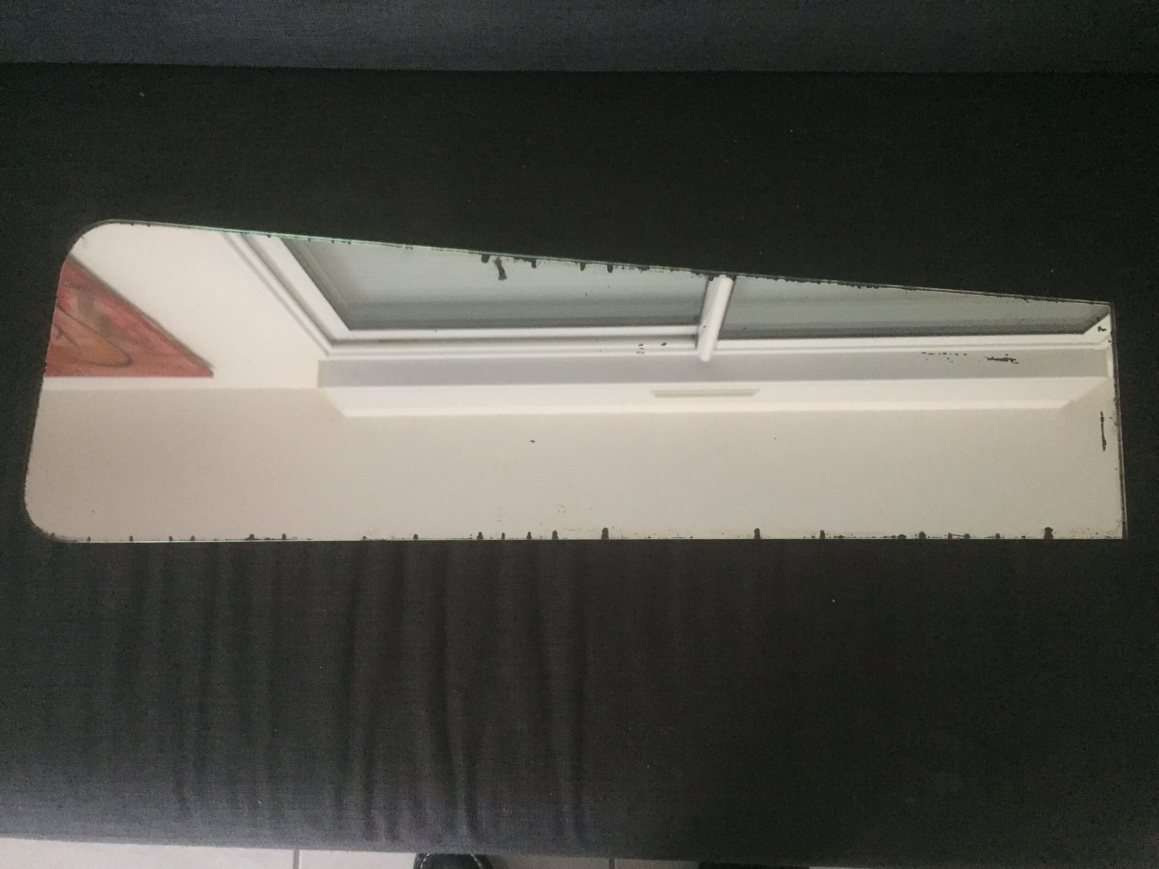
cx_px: 580
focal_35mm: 29
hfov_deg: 61.7
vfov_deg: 48.2
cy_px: 434
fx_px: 971
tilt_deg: -80.6
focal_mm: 4.15
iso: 320
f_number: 2.2
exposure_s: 1/15
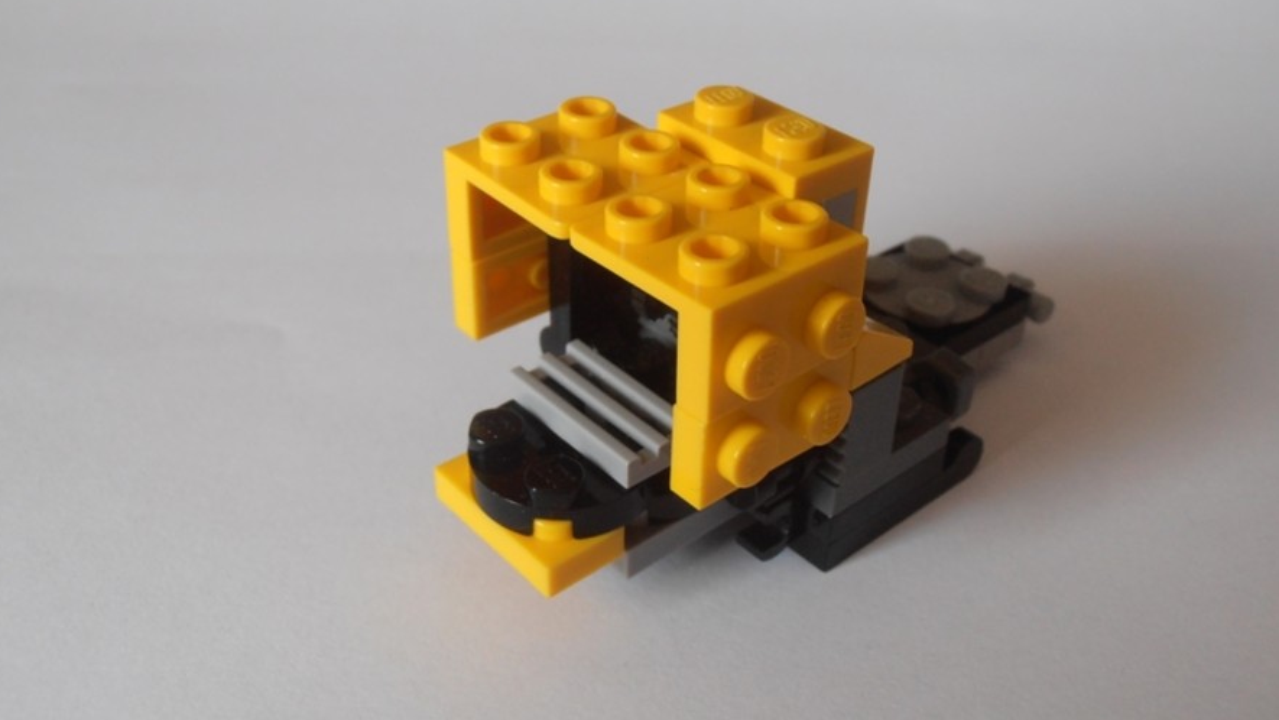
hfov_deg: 49.4
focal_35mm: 41
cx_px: 640
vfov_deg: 29.0
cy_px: 352
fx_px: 1391
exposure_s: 1/30
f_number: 3.9
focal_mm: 6.61
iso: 125
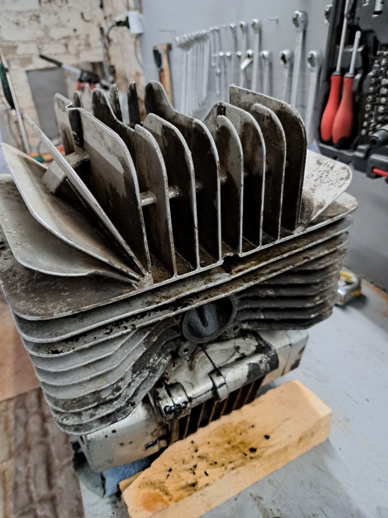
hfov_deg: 56.8
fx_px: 359
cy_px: 259
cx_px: 194
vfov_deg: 71.6
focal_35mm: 24
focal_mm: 5.23
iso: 400
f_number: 1.8
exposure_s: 1/33
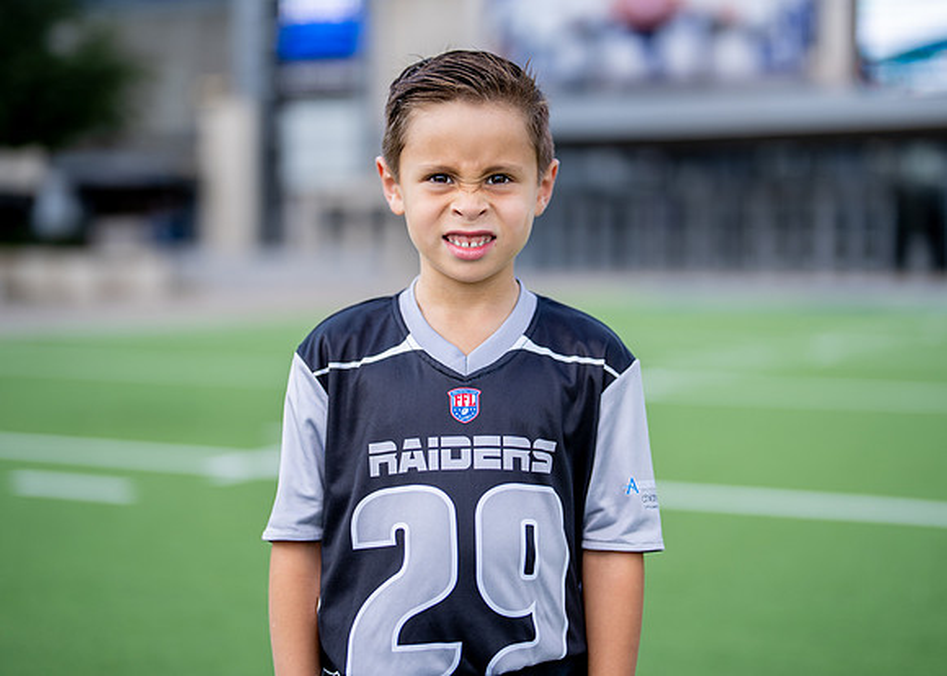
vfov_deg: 23.3
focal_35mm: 61
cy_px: 298
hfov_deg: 32.2
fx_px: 1638
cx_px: 493
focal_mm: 50
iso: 100
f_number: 1.2
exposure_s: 1/1600
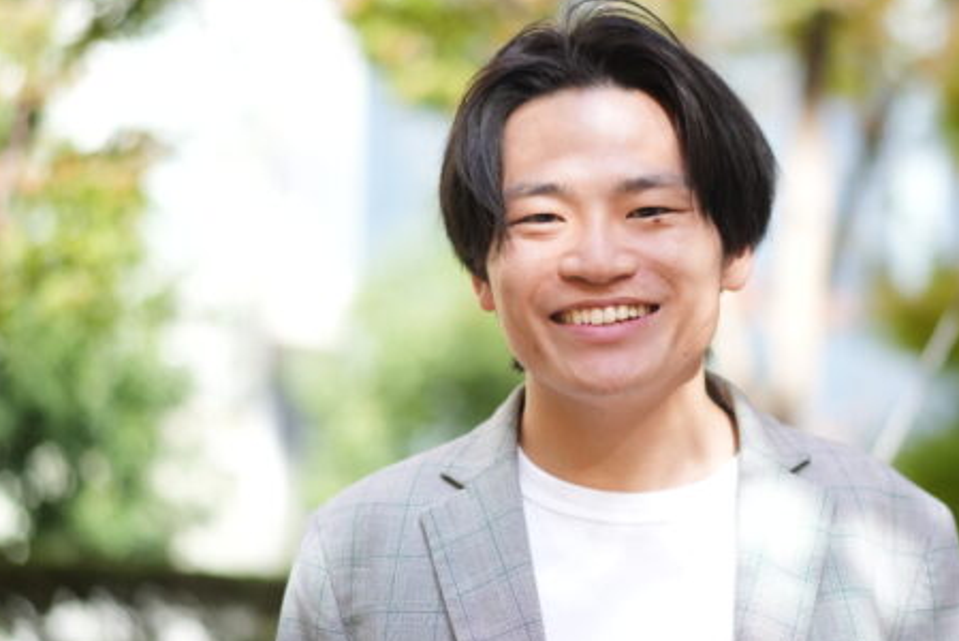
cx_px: 626
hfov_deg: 21.6
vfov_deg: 14.6
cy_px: 344
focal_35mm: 94
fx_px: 2506
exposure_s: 1/125
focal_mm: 55
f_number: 1.8
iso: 800
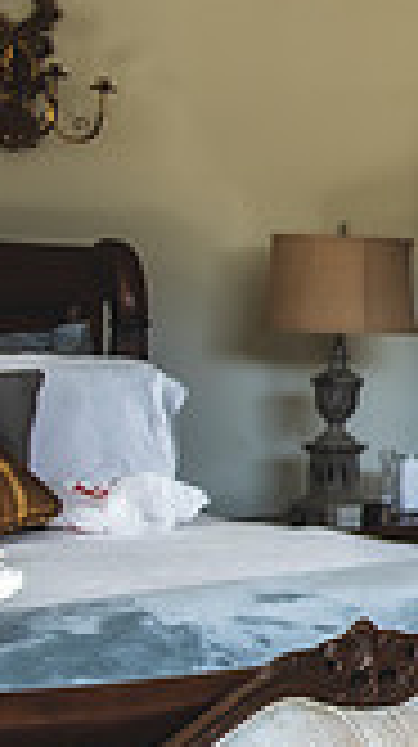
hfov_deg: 10.3
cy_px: 317
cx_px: 1218
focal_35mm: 88
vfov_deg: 24.2
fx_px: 1739
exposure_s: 1/125
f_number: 2.8
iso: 200
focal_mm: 24
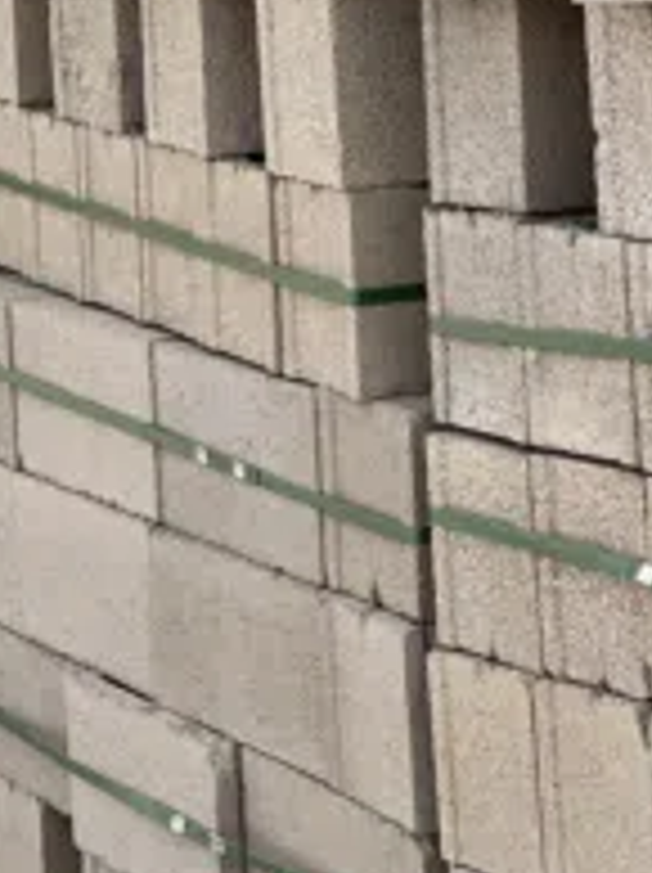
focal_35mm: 159
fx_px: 4002
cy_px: 220
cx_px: 121
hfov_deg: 9.3
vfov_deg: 12.4
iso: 32
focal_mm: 9
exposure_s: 1/405
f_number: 2.8
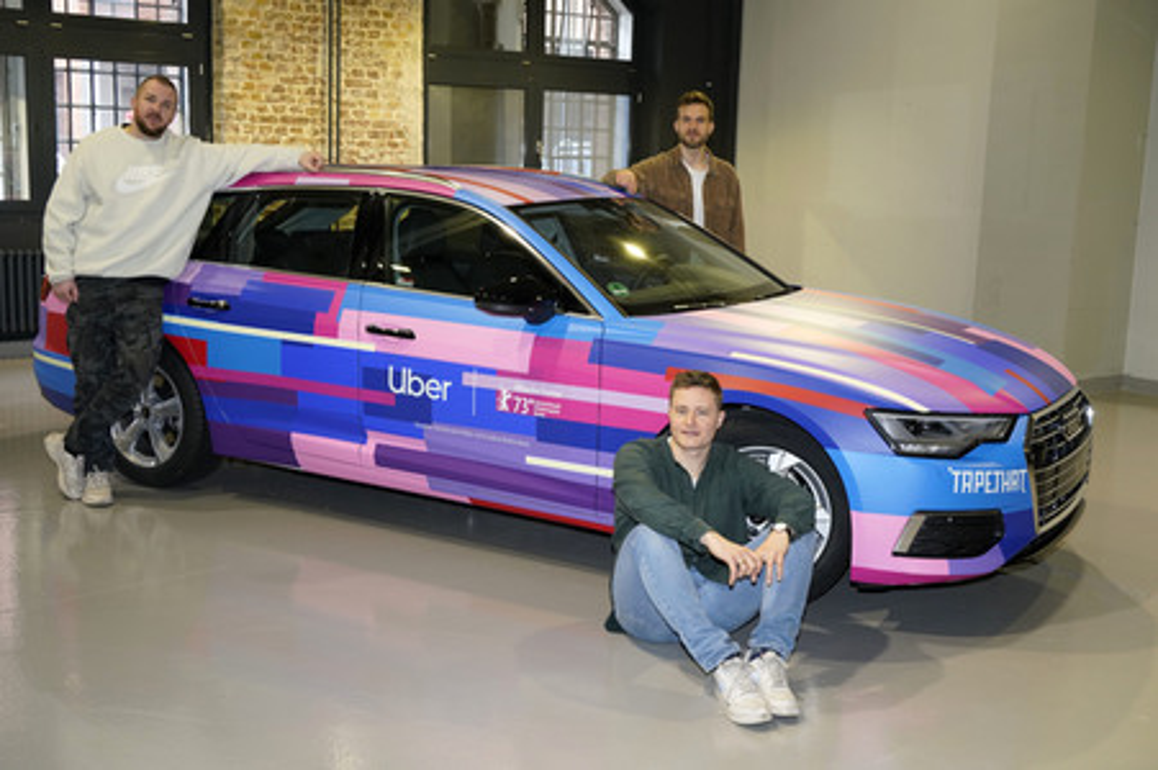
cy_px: 385
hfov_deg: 47.4
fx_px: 1318
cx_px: 579
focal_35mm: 41
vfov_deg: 32.6
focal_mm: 41
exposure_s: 1/60
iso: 1600
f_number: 7.1
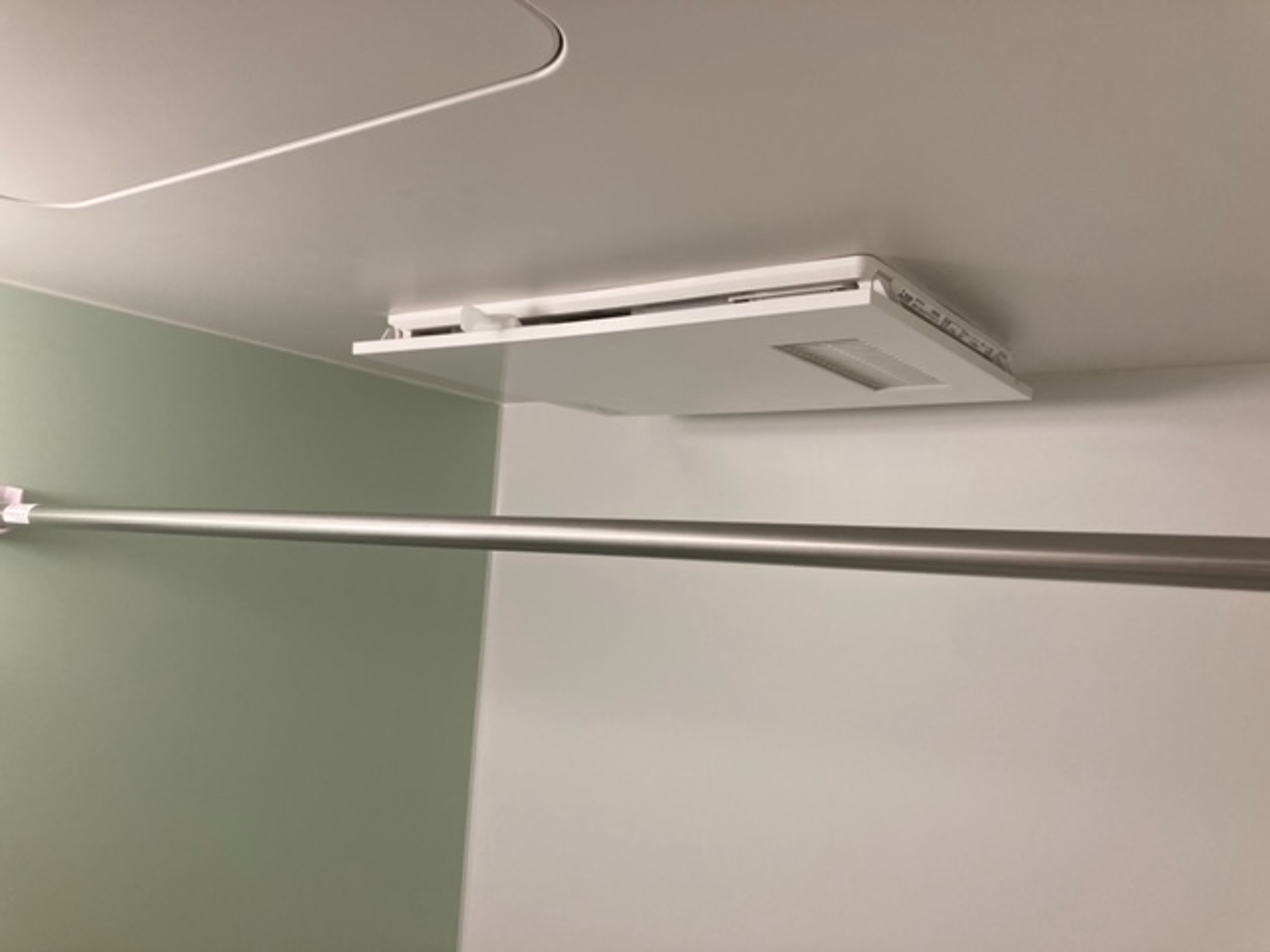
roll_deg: -4.0
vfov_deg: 49.7
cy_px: 476
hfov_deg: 63.4
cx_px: 635
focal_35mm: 28
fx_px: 1027
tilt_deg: +8.7
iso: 64
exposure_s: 1/50
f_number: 1.8
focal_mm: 3.99
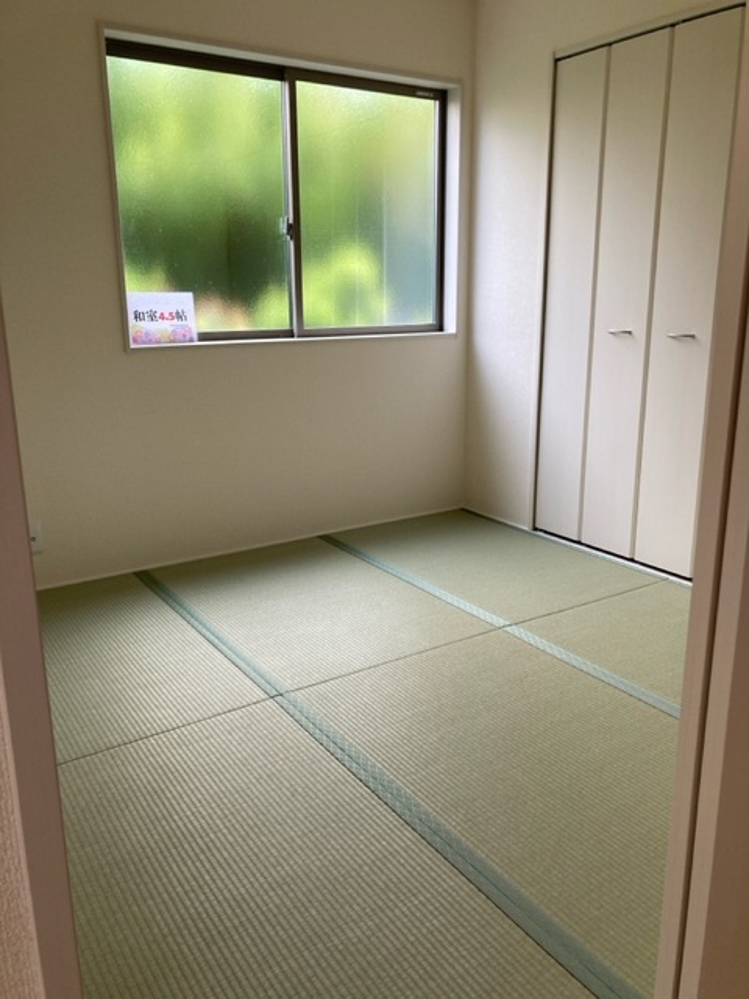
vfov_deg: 63.4
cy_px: 500
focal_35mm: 28
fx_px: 808
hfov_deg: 49.7
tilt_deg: -13.8
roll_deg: +0.8
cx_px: 374
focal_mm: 3.99
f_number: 1.8
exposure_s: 1/121
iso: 40
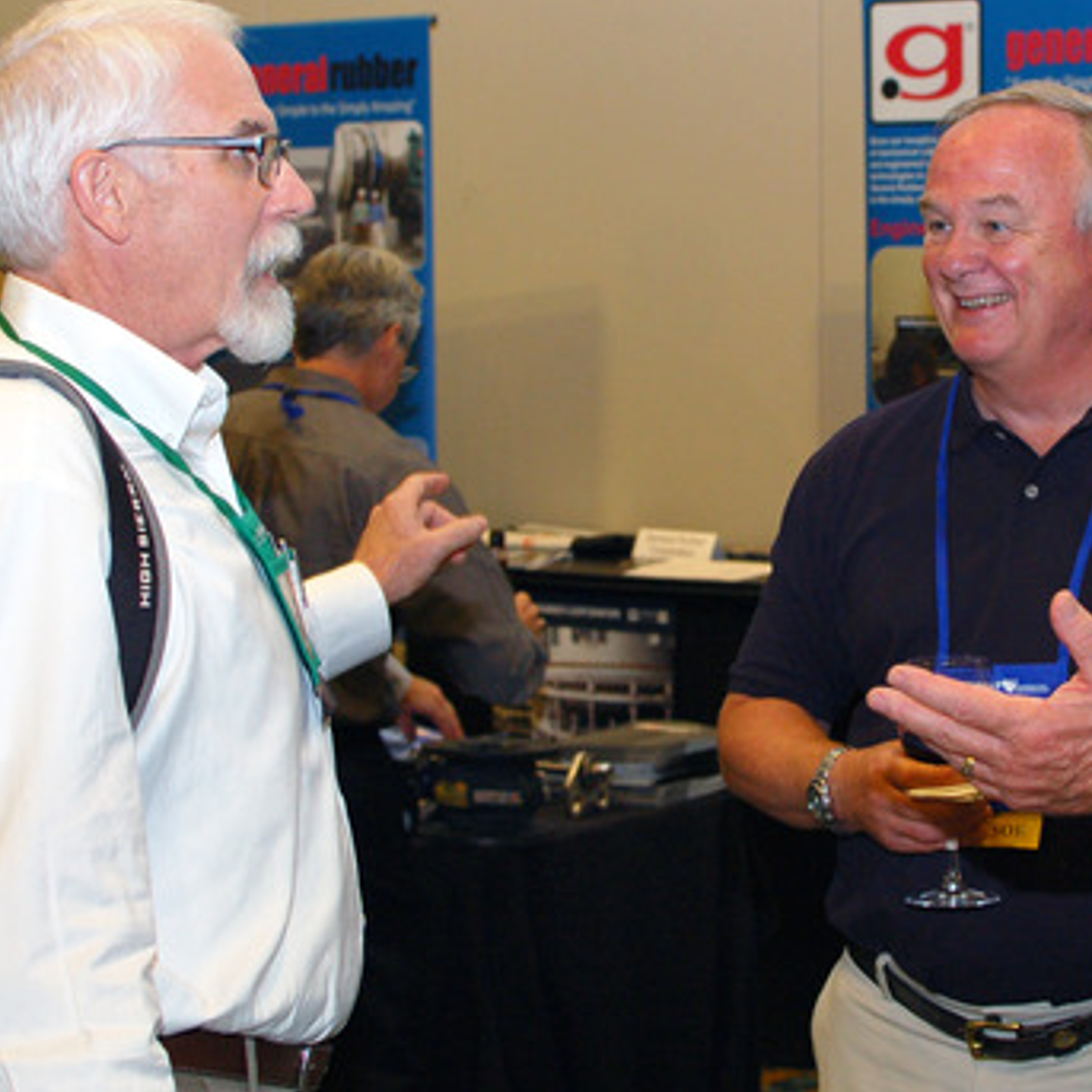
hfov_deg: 19.0
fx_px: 3243
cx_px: 751
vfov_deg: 19.1
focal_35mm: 91
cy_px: 431
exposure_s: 1/60
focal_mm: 35
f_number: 4
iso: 400
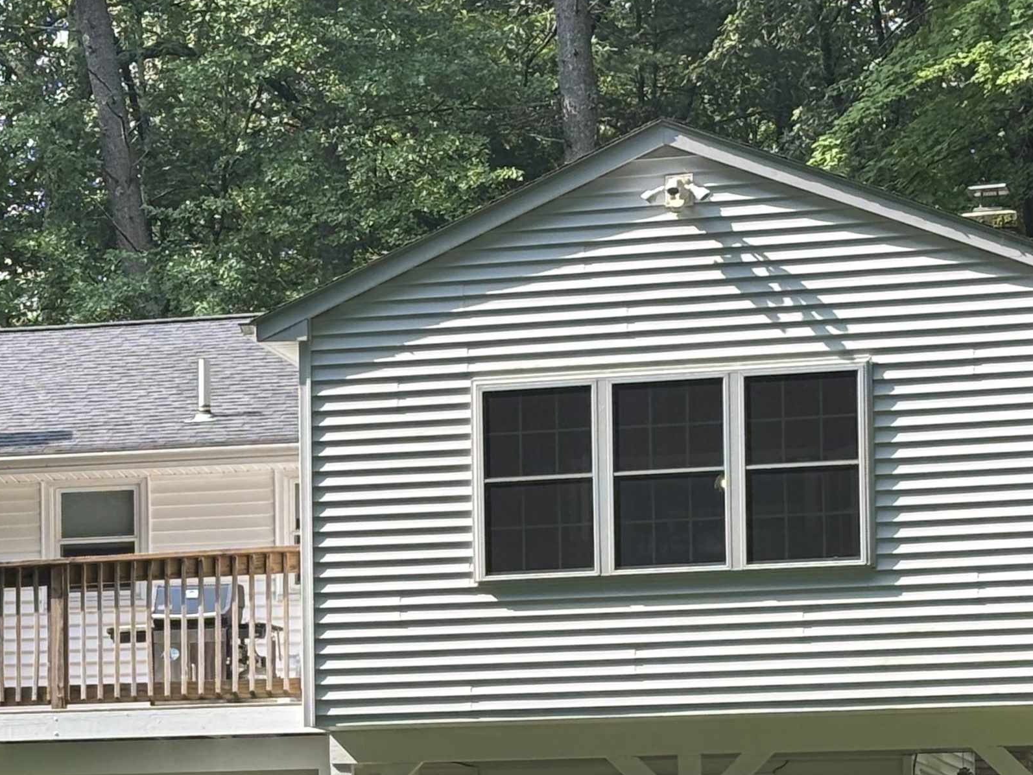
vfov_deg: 10.9
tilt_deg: +4.3
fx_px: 4029
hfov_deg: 14.5
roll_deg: +0.4
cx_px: 190
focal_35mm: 135
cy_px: 729
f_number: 1.6
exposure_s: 1/615
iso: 32
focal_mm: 5.96
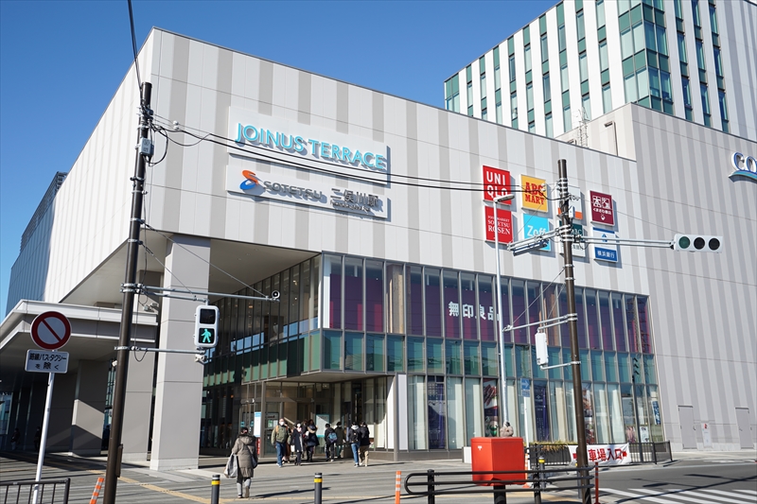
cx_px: 378
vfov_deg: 37.8
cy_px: 252
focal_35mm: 35
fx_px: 736
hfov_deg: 54.4
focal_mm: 35
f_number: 4
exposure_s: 1/800
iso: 100
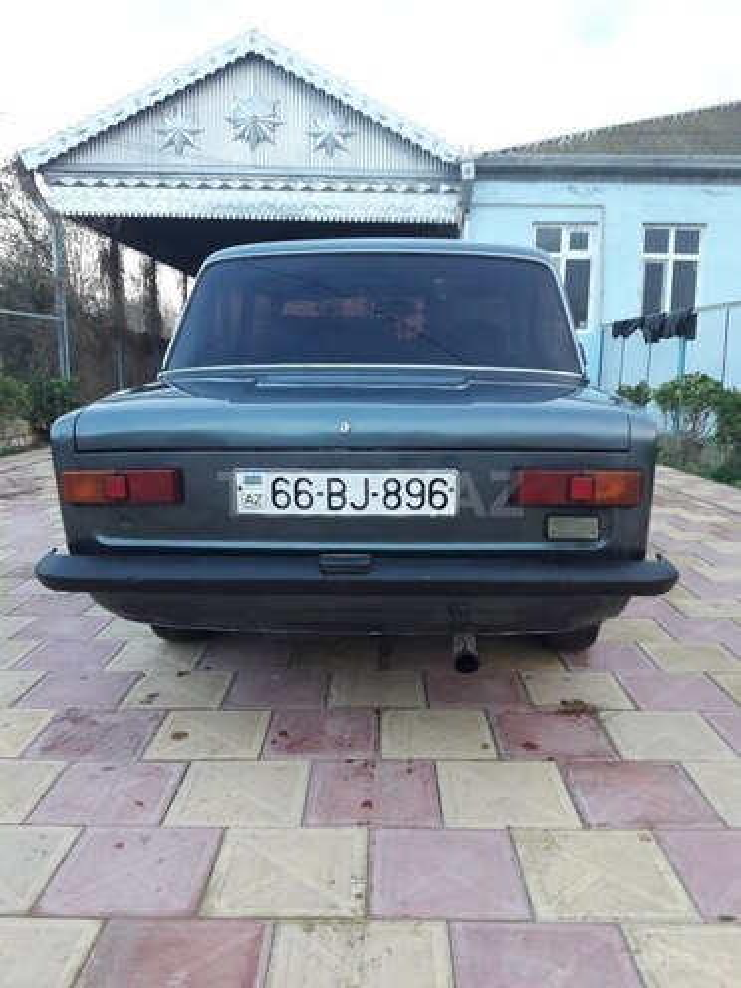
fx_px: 799
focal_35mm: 28
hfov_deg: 49.7
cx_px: 370
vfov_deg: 63.4
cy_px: 494
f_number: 1.9
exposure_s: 1/33
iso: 125
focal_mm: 3.7
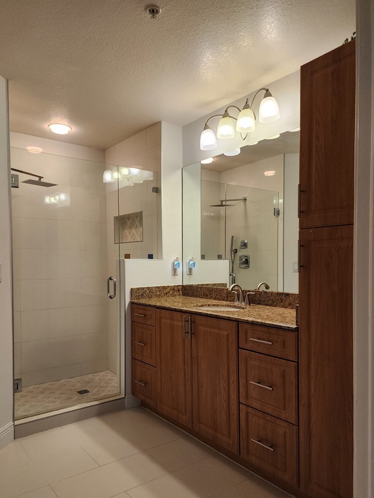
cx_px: 174
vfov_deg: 67.2
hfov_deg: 53.0
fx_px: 375
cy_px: 273
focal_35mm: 26
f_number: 1.8
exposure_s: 1/120
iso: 160
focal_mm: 6.4
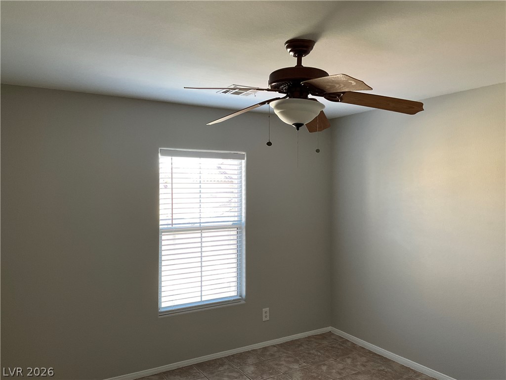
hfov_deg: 61.7
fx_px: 424
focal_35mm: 29
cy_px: 190
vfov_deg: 48.2
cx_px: 253
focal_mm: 3
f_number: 1.8
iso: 64
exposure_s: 1/63
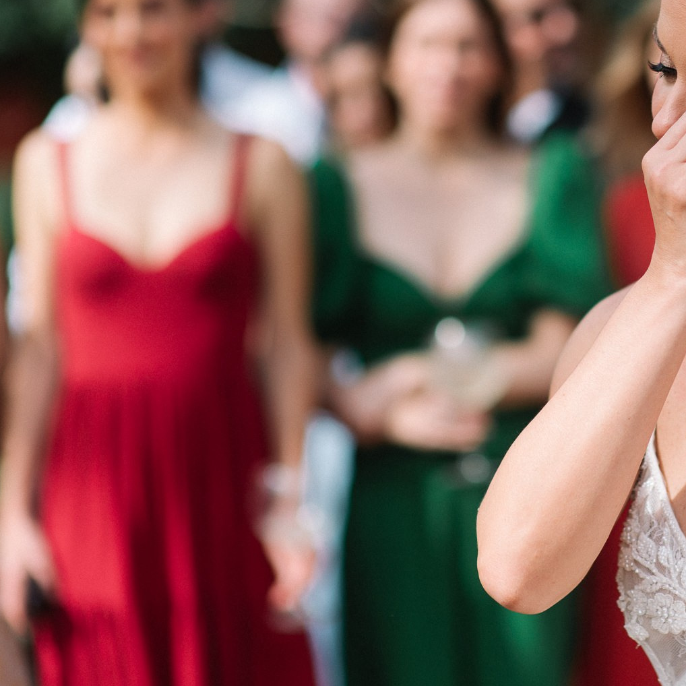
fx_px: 3184
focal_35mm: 142
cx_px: 668
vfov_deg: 12.3
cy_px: 263
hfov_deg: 12.2
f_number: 2
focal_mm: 85
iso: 200
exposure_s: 1/2500
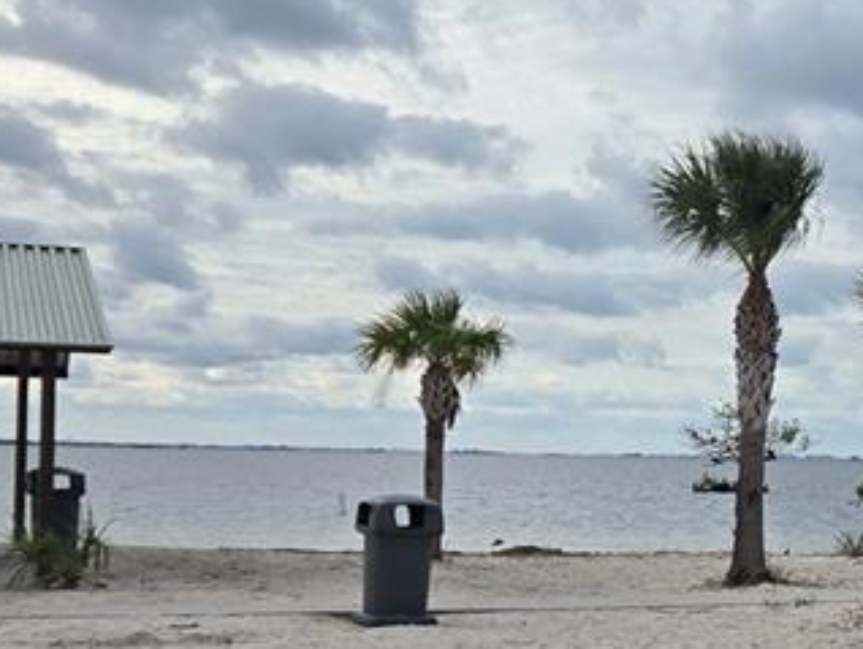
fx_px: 1846
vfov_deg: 19.8
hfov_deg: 25.4
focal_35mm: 74
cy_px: 462
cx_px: 787
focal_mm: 5.4
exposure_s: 1/2032
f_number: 1.8
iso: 25
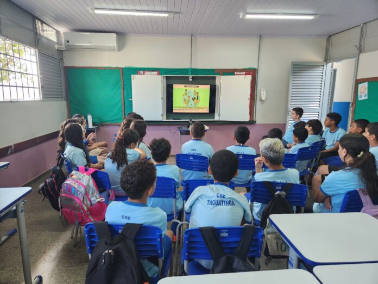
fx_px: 251
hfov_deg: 73.9
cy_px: 142
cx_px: 189
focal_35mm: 23
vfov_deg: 58.9
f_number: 1.8
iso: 160
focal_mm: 5.4
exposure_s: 1/120
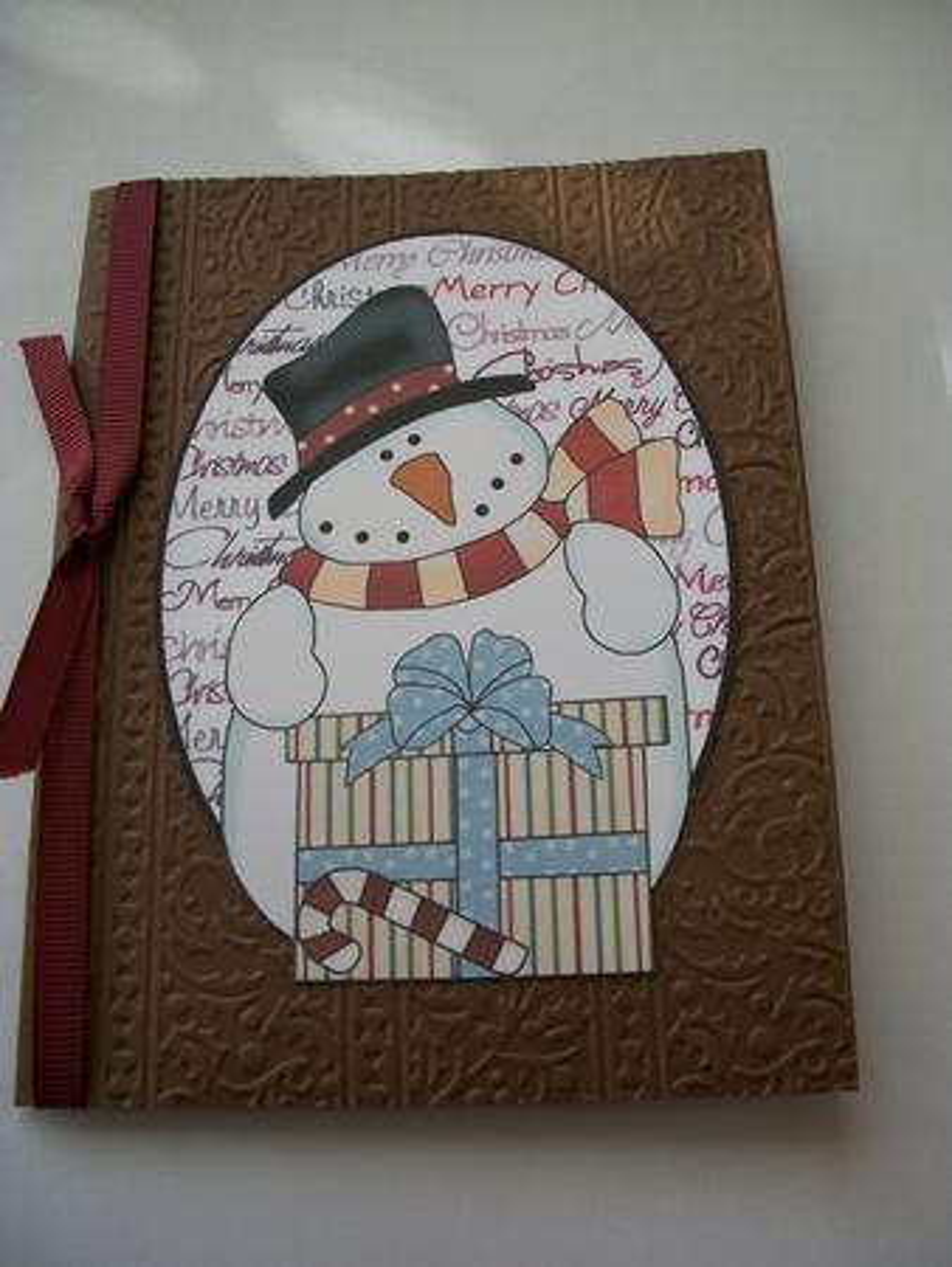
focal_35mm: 35
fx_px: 1282
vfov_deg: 52.6
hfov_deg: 40.7
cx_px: 476
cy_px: 634
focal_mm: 6.3
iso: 80
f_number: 3.1
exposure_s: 1/100
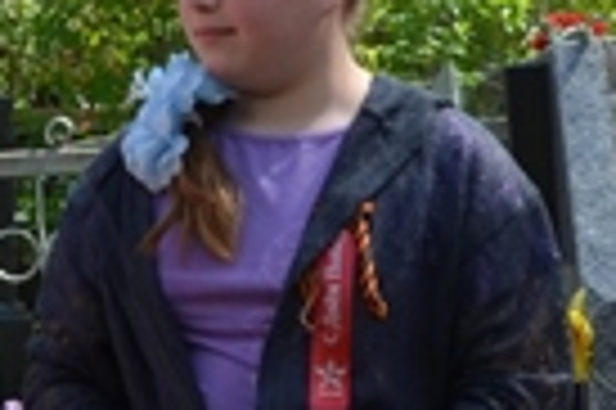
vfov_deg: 5.6
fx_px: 4204
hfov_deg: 8.4
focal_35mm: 246
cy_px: 351
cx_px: 162
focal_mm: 22
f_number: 8
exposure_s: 1/250
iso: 200
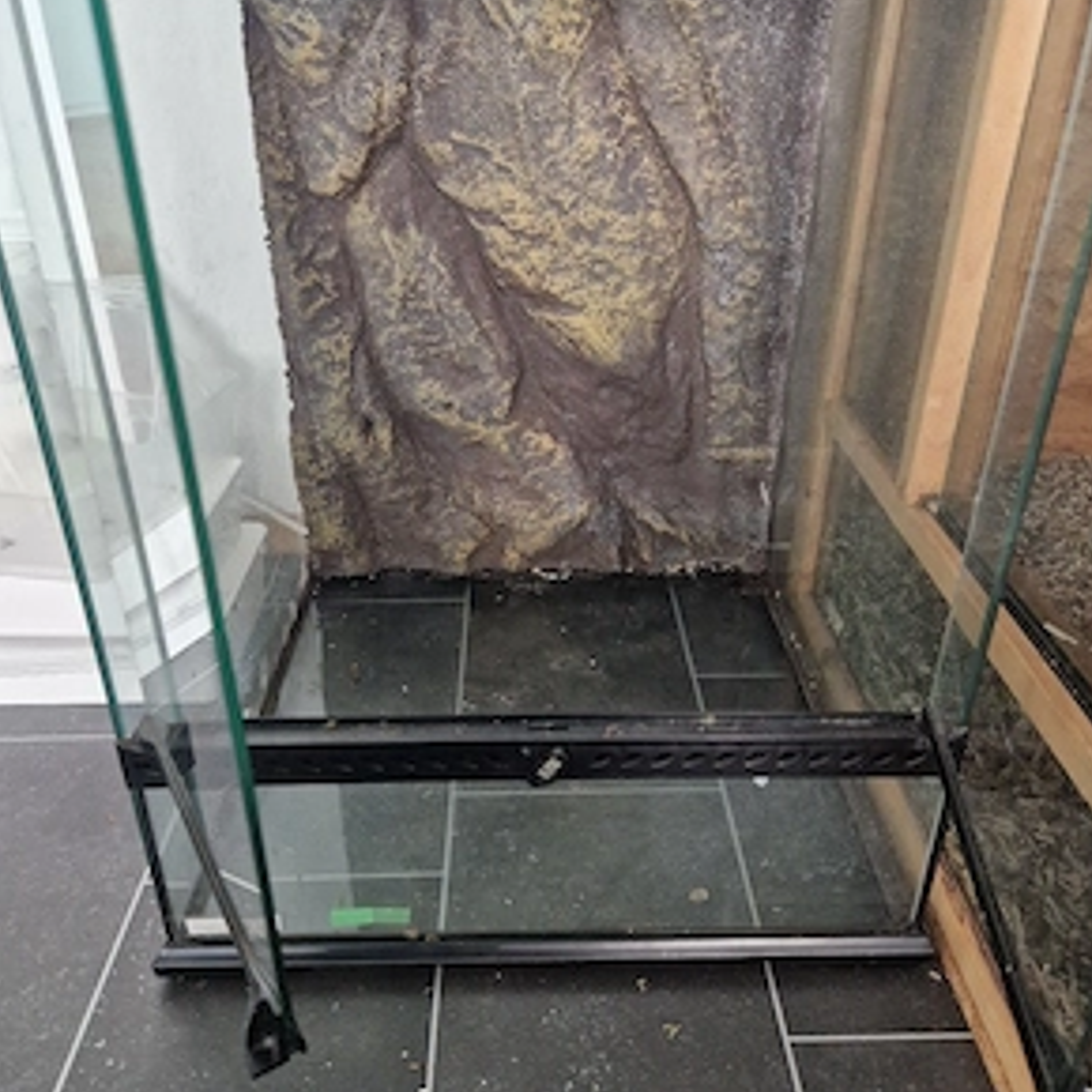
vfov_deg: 57.3
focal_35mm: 28
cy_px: 542
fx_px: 999
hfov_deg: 57.3
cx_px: 561
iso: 800
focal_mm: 5.4
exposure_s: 1/100
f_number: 1.8
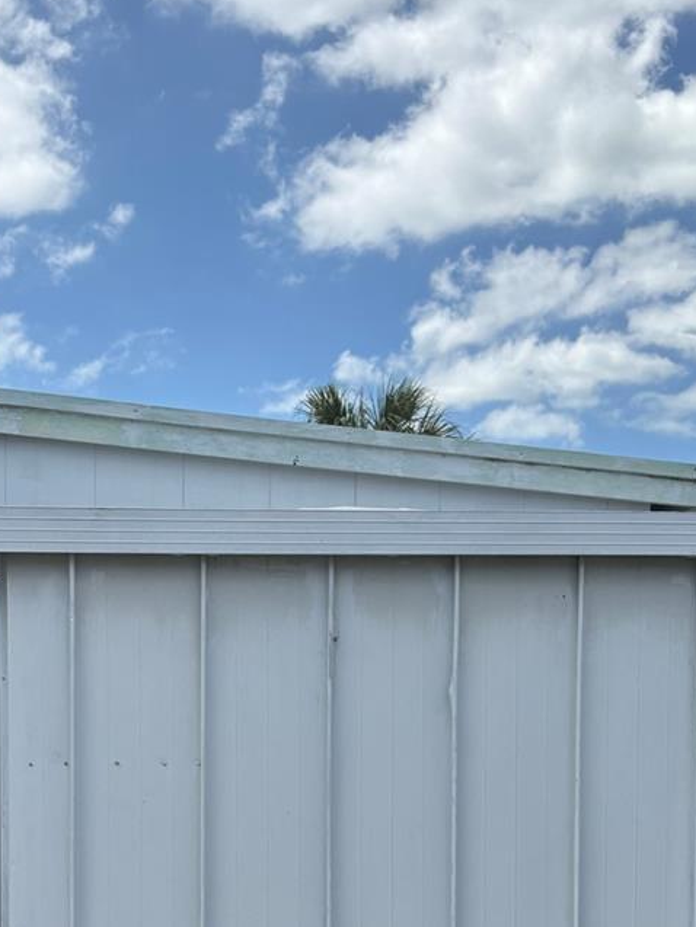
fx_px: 1313
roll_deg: -2.5
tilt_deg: -0.7
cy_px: 723
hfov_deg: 29.6
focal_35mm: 49
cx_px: 285
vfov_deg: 37.7
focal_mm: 5.96
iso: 50
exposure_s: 1/3831
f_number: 1.6
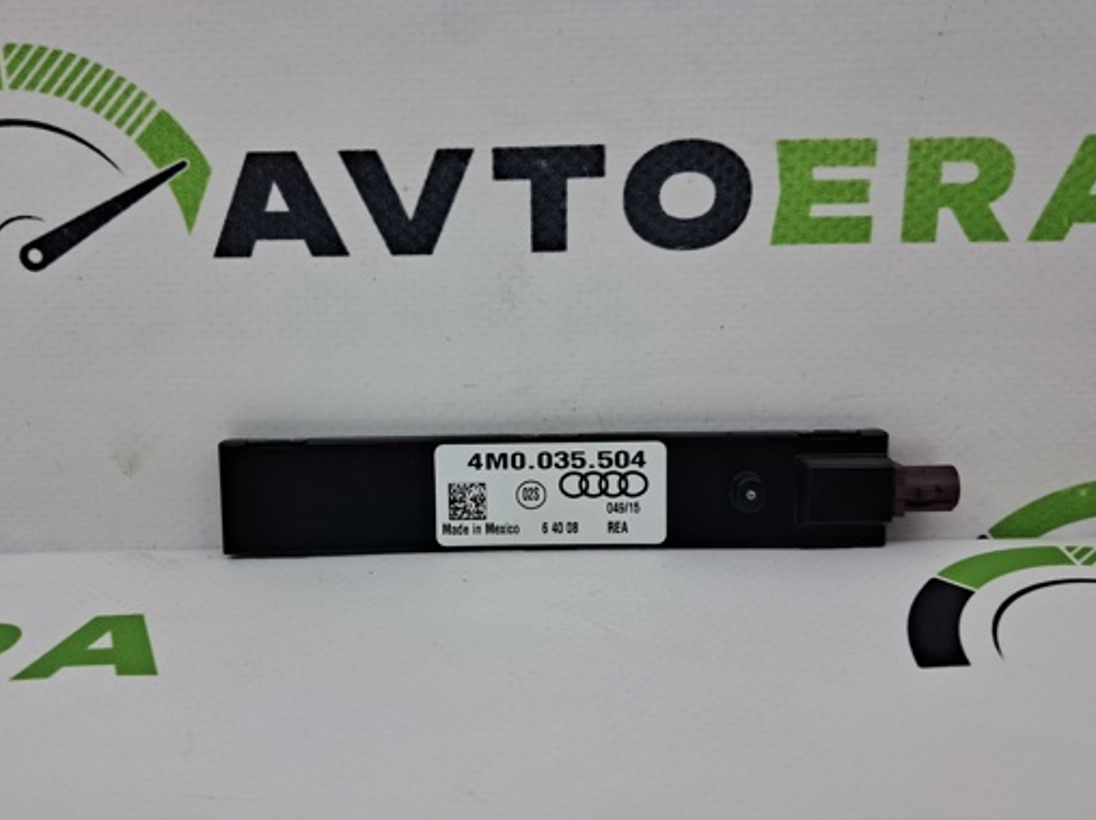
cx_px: 483
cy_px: 411
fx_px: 1075
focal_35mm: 34
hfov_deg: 53.9
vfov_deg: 41.7
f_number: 1.8
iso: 50
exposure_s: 1/120
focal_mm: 4
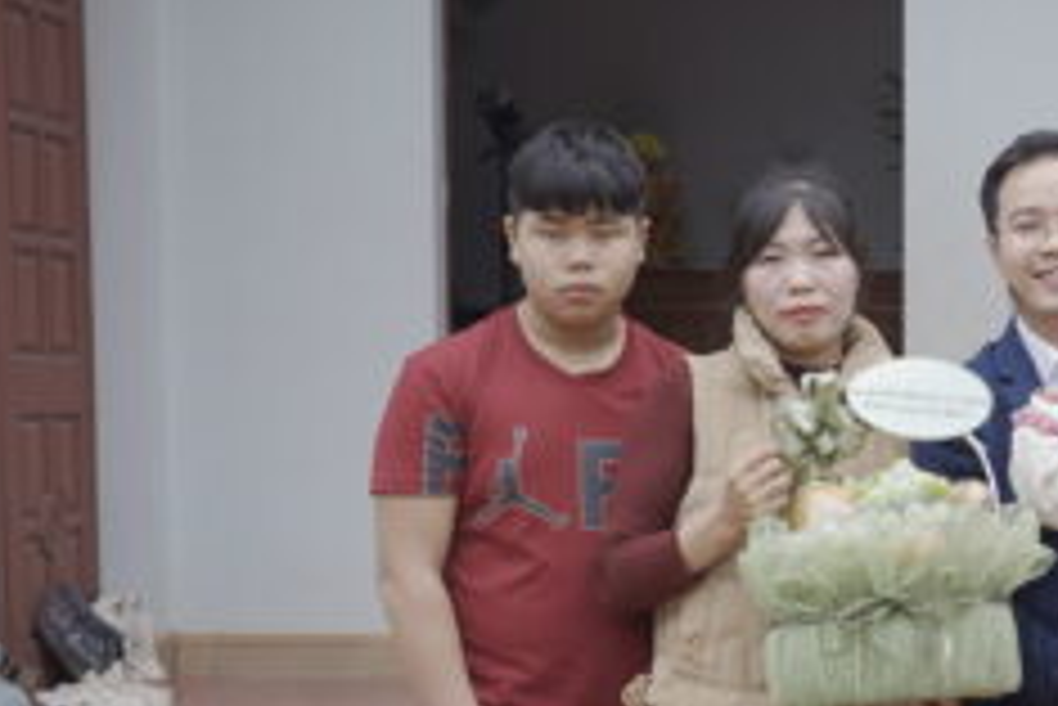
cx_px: 1072
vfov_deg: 16.9
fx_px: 2353
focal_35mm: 80
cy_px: 603
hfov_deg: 24.2
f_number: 4
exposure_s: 1/125
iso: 160
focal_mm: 31.4
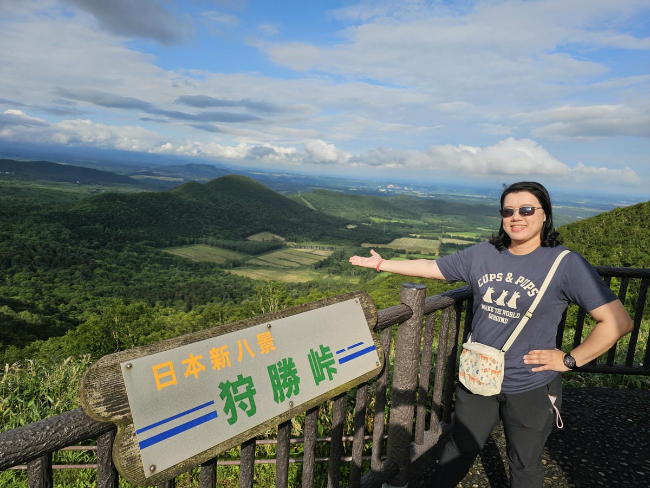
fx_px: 432
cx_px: 325
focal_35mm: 23
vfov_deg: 58.9
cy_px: 244
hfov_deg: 73.9
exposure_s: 1/1369
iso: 10
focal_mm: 6.3
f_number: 1.7
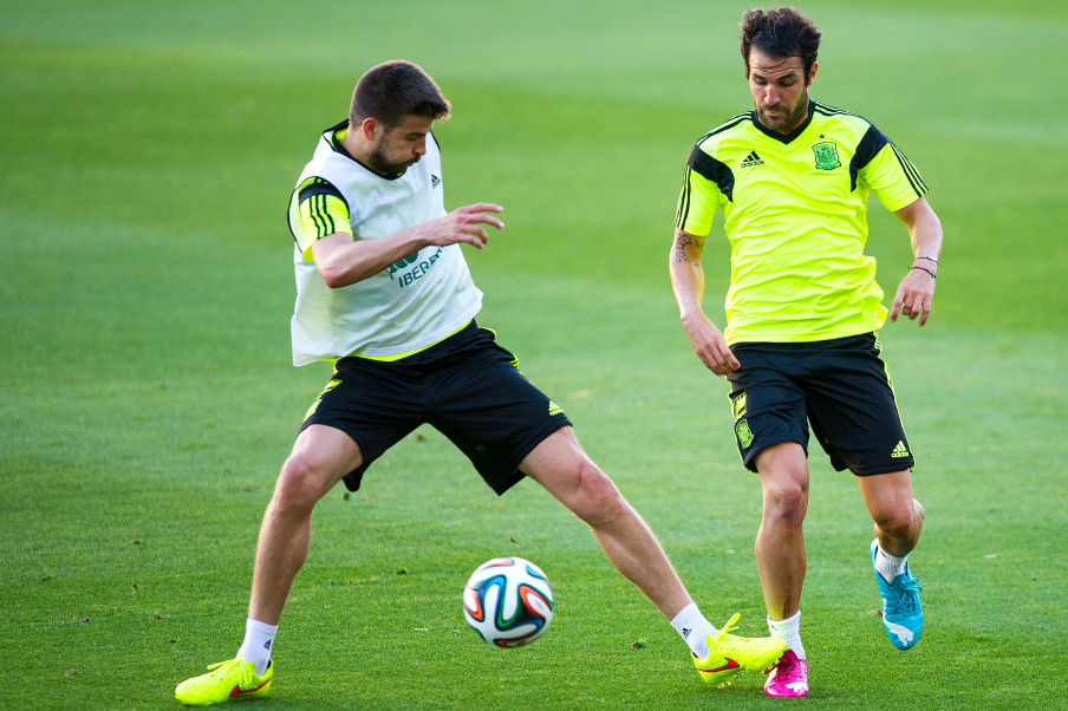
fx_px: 11862
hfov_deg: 5.2
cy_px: 356
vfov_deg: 3.4
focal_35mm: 400
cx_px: 534
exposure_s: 1/1000
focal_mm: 400
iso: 800
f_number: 3.2
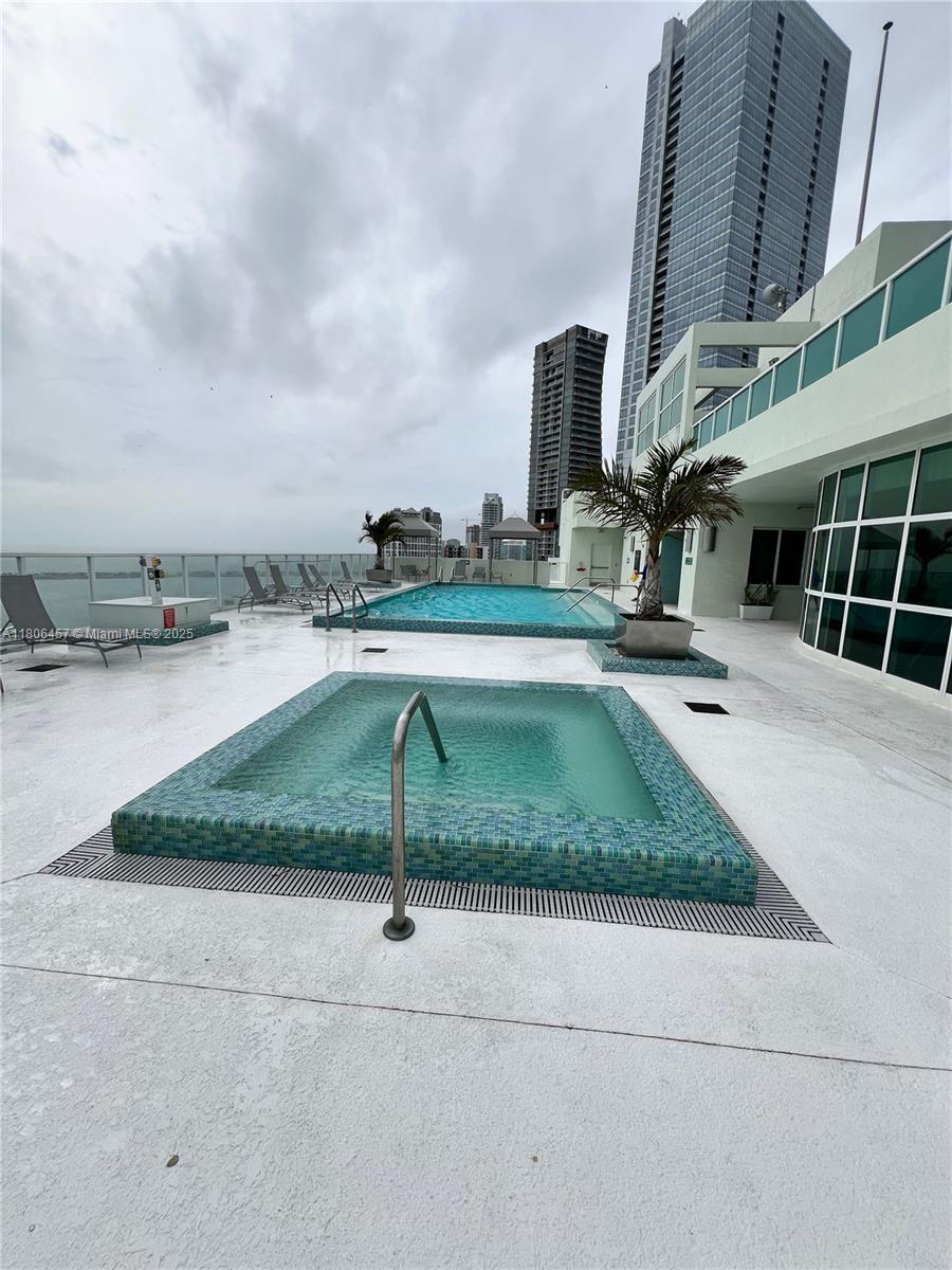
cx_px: 476
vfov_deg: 106.2
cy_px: 635
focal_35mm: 13
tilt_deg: -9.1
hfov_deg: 89.9
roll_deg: -0.5
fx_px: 477
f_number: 1.8
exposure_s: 1/3040
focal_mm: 1.57
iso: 32
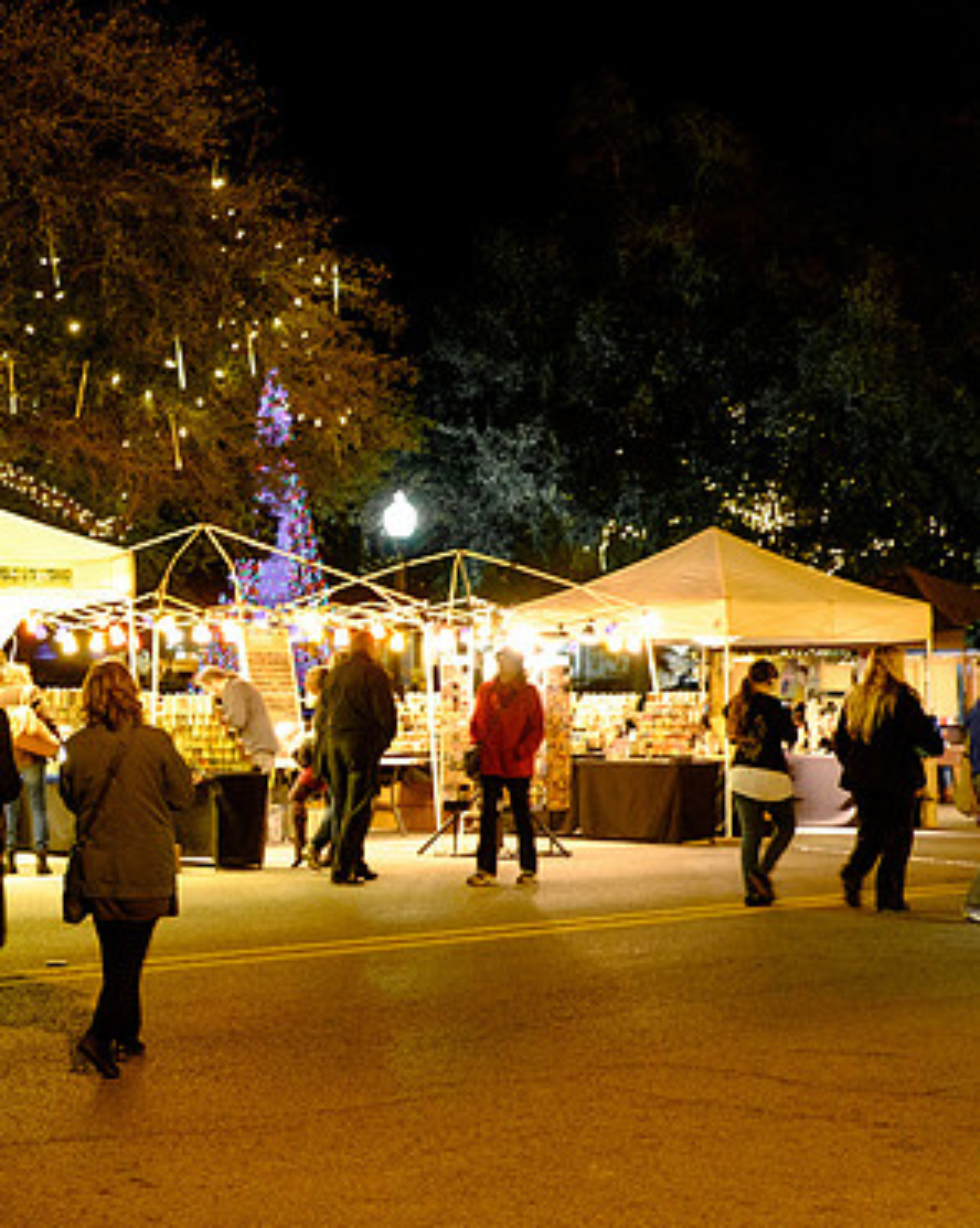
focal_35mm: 62
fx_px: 2252
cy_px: 621
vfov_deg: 30.5
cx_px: 26
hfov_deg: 23.6
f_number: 3.2
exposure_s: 1/30
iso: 1250
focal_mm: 26.5
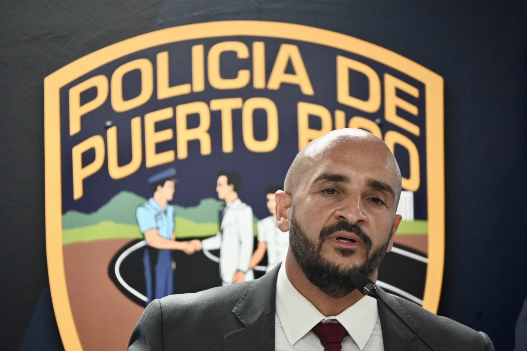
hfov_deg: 6.0
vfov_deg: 4.0
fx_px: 5050
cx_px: 264
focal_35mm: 345
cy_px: 176
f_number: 6
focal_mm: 230
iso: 4000
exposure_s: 1/200
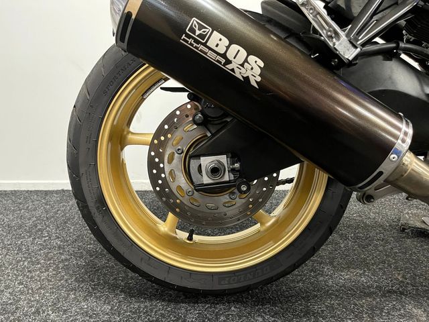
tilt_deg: -12.7
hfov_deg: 67.3
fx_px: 322
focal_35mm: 26
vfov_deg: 53.1
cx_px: 214
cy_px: 161
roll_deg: +1.0
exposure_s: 1/33
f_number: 1.6
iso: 400
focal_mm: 5.1
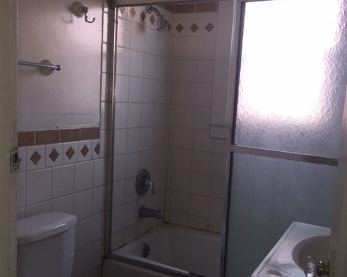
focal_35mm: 38
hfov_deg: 48.0
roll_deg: -3.6
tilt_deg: -6.8
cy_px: 150
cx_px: 173
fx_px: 390
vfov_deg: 39.1
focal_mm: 4.15
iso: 32
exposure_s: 1/120
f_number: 2.2
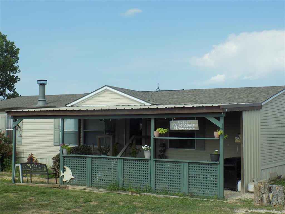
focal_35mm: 52
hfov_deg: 36.8
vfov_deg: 28.0
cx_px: 142
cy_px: 107
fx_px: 428
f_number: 3.9
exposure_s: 1/640
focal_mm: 9.3
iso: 80
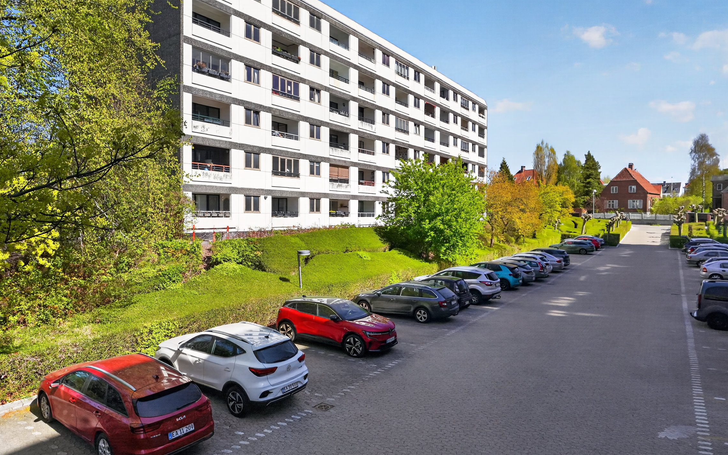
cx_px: 322
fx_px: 456
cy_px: 226
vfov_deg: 53.0
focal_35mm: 23
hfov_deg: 76.9
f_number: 8
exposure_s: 1/4000
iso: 1250
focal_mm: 20
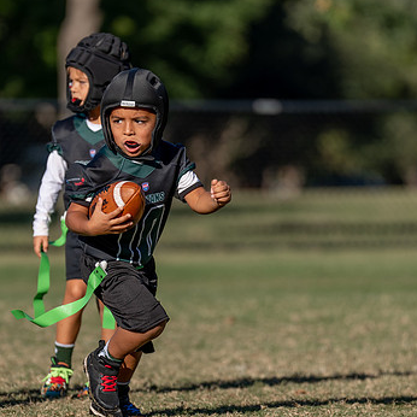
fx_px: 6515
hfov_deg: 3.7
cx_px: 178
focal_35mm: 478
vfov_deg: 3.7
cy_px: 284
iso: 100
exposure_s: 1/2000
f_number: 2.8
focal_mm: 200
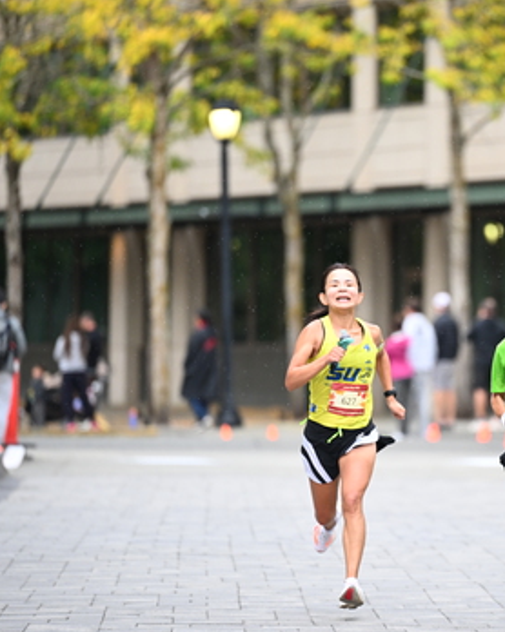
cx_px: 407
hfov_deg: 5.2
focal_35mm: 297
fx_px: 5554
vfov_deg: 6.5
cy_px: 331
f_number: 2.8
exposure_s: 1/1250
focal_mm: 200
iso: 1250
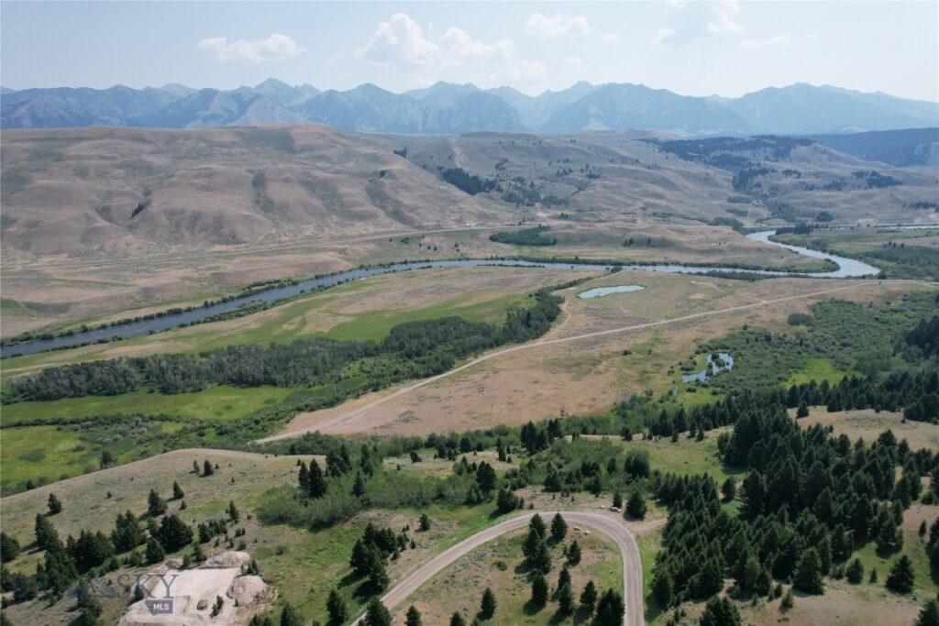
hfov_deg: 78.6
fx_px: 574
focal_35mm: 22
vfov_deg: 57.2
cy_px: 313
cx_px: 470
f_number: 2.8
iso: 200
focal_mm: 8.38
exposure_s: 1/3000
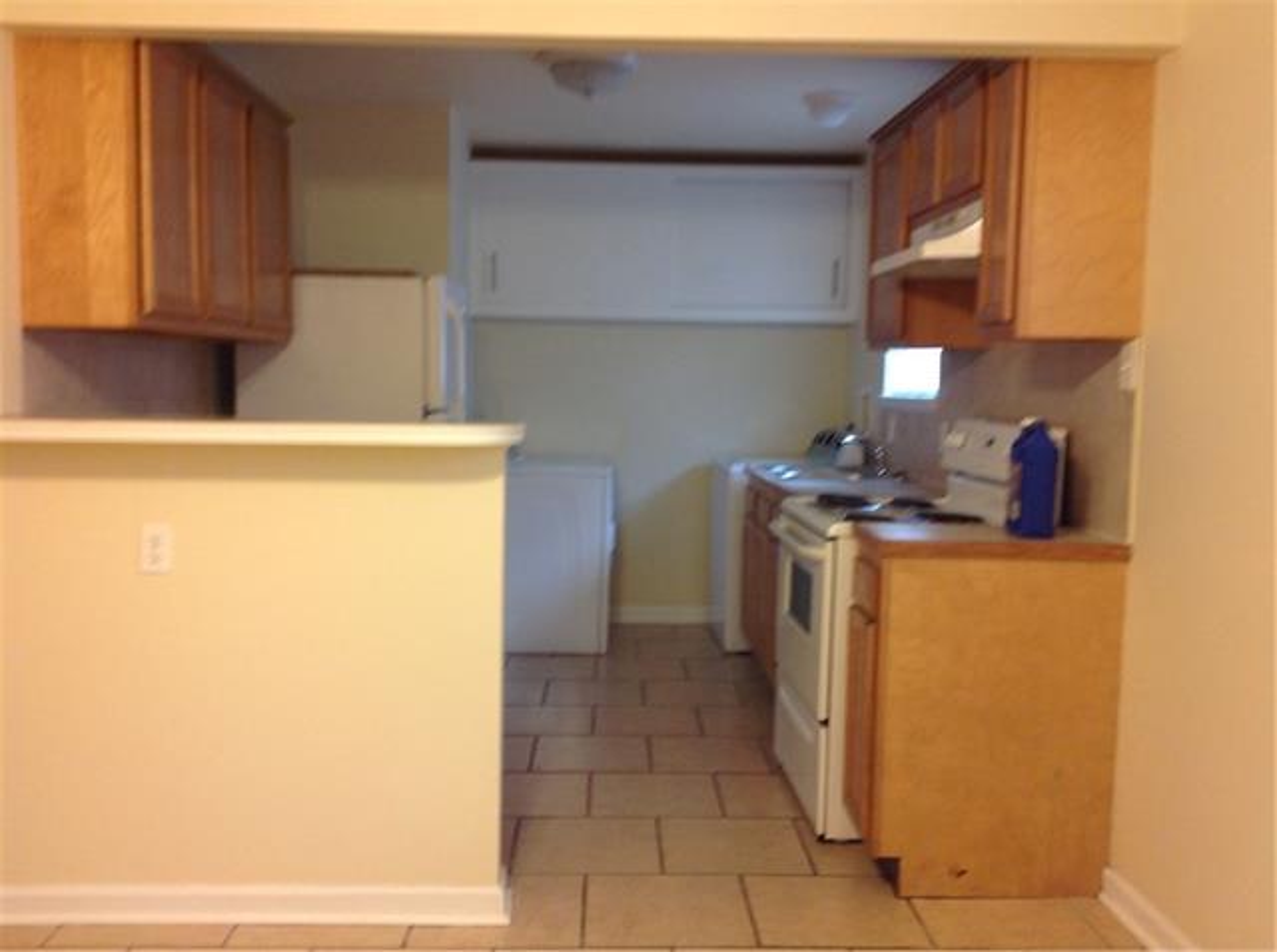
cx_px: 638
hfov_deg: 52.7
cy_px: 476
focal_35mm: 35
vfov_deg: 40.5
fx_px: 1288
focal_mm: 4.28
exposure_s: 1/15
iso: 80
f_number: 2.4
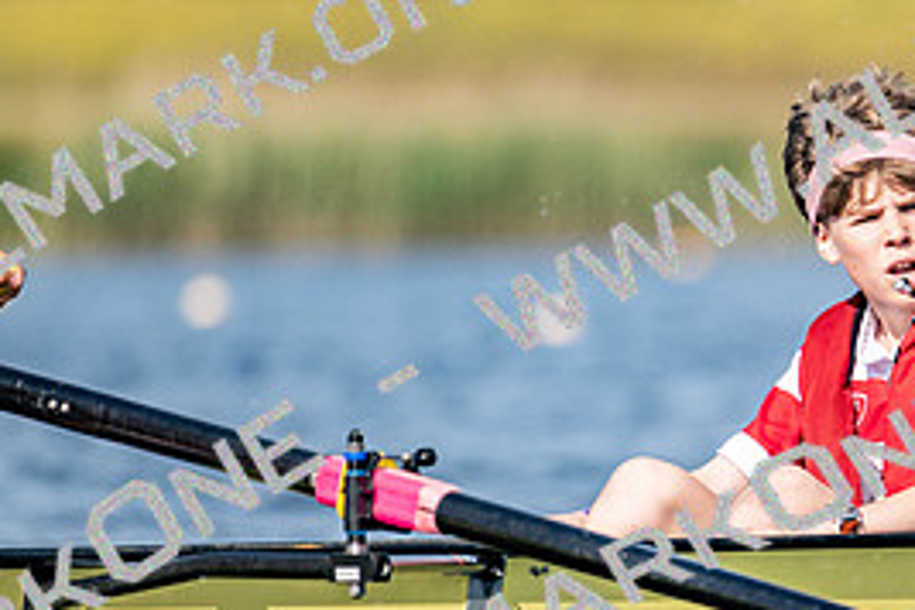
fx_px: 22111
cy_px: 362
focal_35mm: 870
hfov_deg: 2.4
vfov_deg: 1.6
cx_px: 898
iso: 160
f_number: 4.5
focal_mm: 400
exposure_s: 1/2500
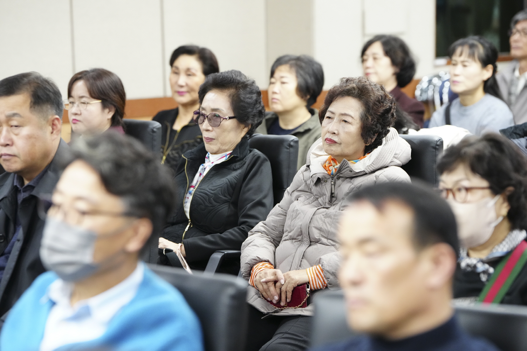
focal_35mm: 131
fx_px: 1918
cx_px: 264
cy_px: 176
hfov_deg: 15.6
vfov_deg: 10.5
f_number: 4
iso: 4000
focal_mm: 131
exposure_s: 1/160
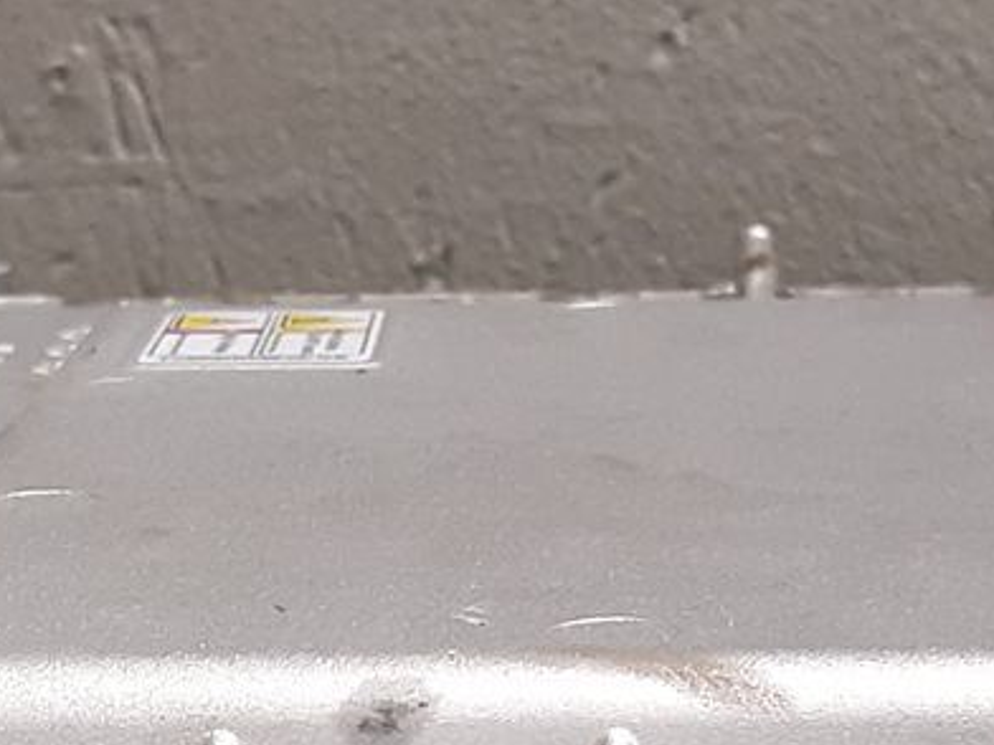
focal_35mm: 136
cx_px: 413
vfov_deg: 10.9
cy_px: 646
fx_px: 3905
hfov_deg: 14.5
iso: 200
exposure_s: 1/50
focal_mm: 3.93
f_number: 1.7
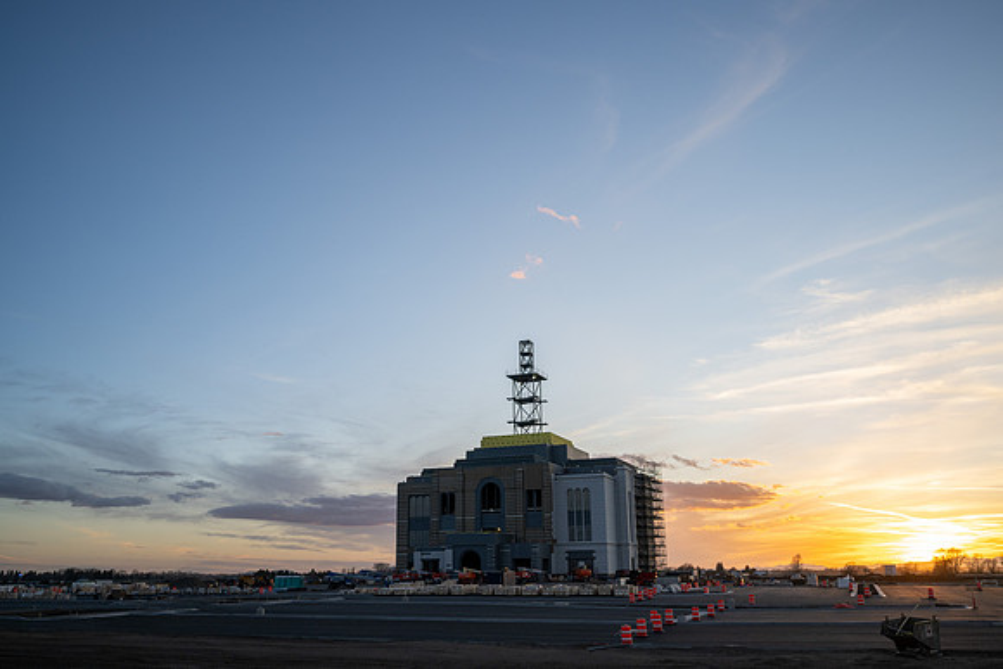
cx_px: 502
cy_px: 334
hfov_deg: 61.9
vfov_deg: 43.6
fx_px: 836
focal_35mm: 30
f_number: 7.1
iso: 400
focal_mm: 30
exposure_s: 1/160
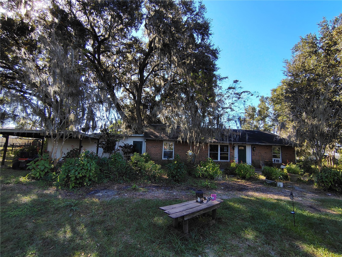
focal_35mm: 16
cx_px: 171
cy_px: 128
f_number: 2.2
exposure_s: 1/182
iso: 100
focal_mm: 2.13
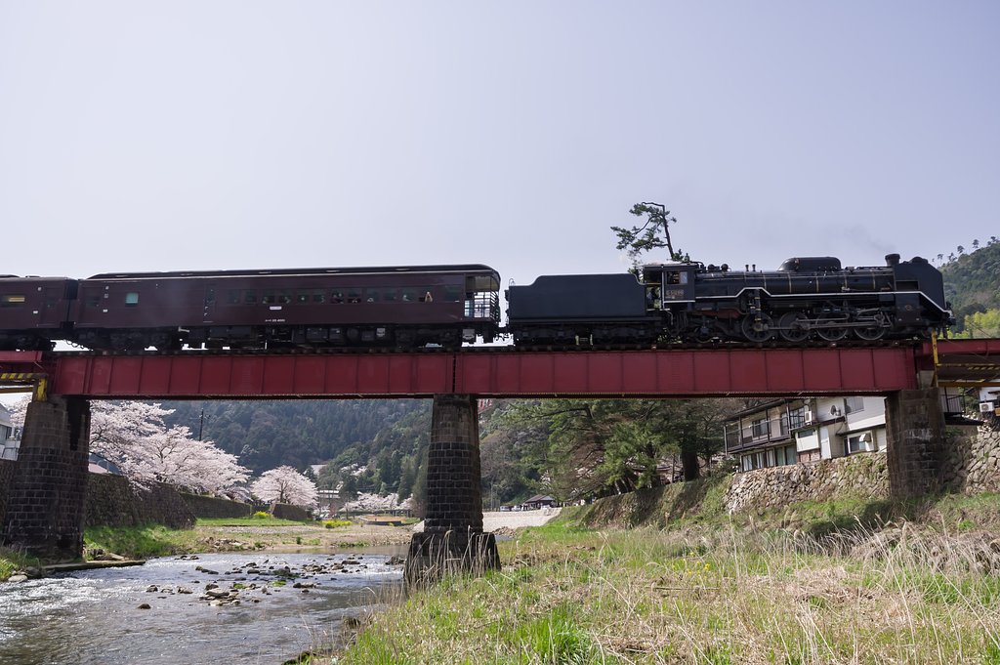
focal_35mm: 28
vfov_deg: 45.6
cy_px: 332
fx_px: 791
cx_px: 500
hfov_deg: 64.6
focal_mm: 19
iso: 400
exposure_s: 1/400
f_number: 9
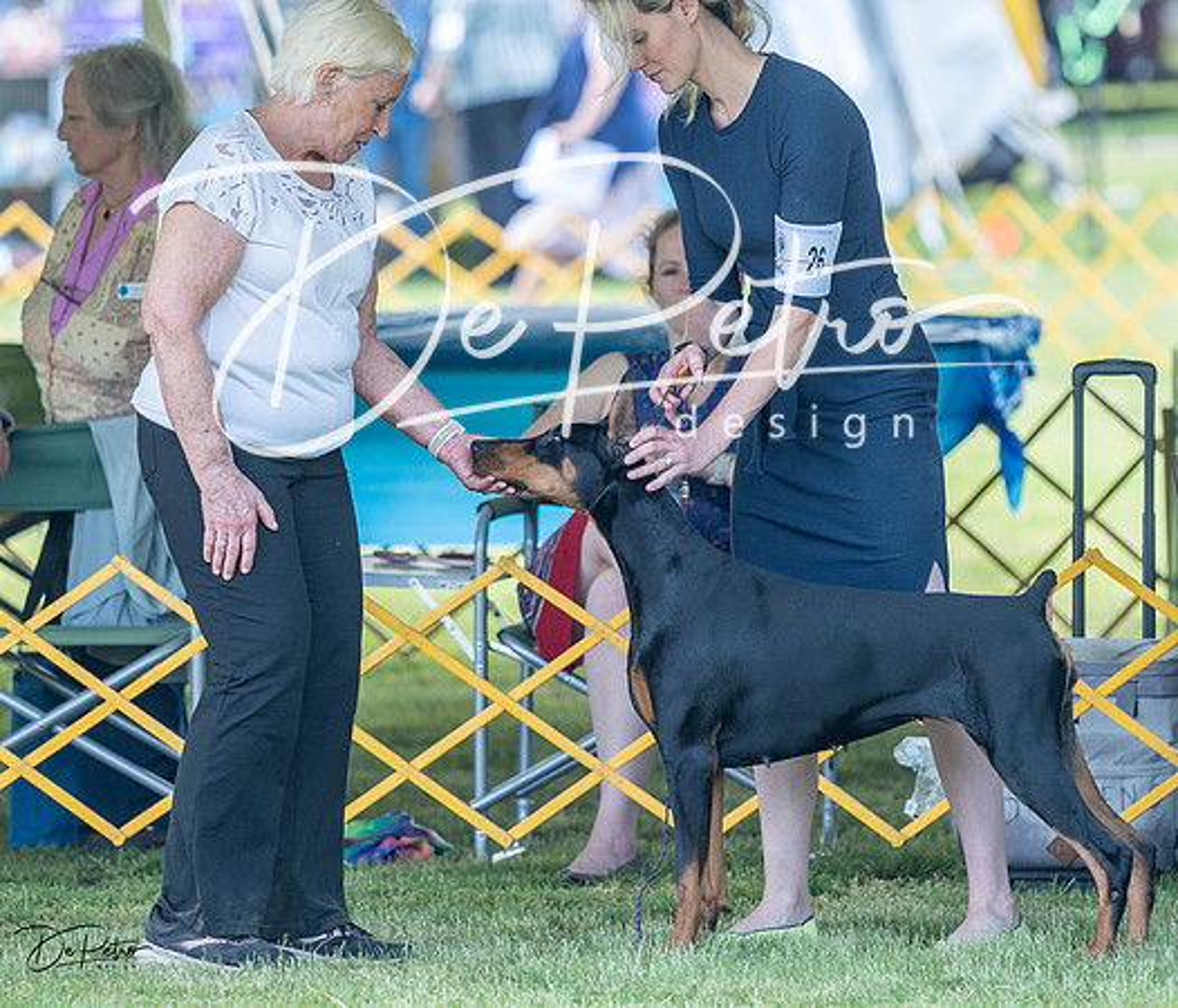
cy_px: 504
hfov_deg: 5.4
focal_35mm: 352
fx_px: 12606
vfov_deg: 4.6
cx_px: 595
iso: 320
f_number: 3.2
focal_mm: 200
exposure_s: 1/500
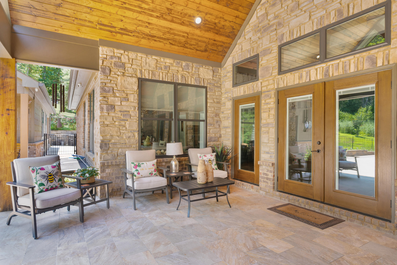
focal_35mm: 19
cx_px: 198
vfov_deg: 64.6
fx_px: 210
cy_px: 132
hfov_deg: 86.9
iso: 320
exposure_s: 1/25
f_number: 7.1
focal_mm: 19
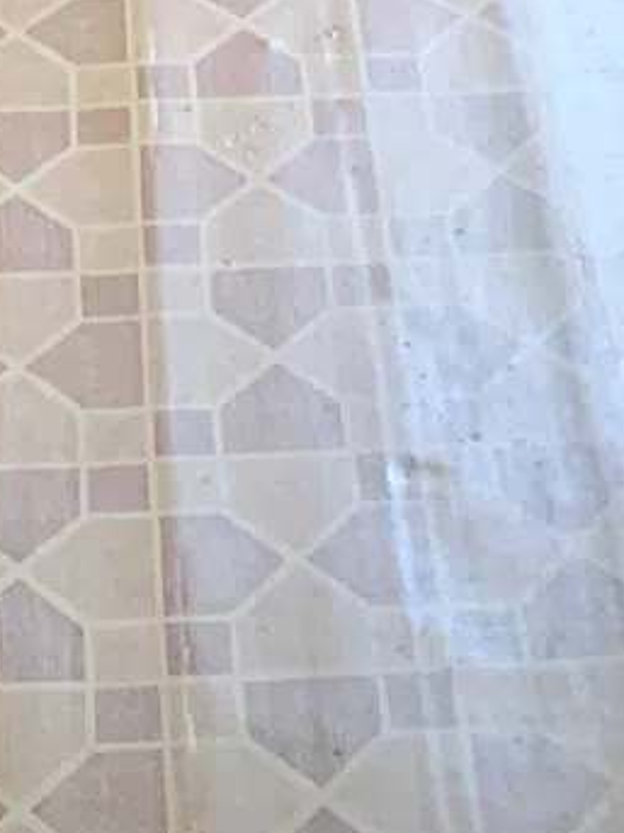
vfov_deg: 8.8
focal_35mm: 182
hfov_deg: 8.1
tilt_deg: -7.5
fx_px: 4377
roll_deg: +1.6
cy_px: -1715
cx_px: 109
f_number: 1.8
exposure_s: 1/50
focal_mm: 4.25
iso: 160
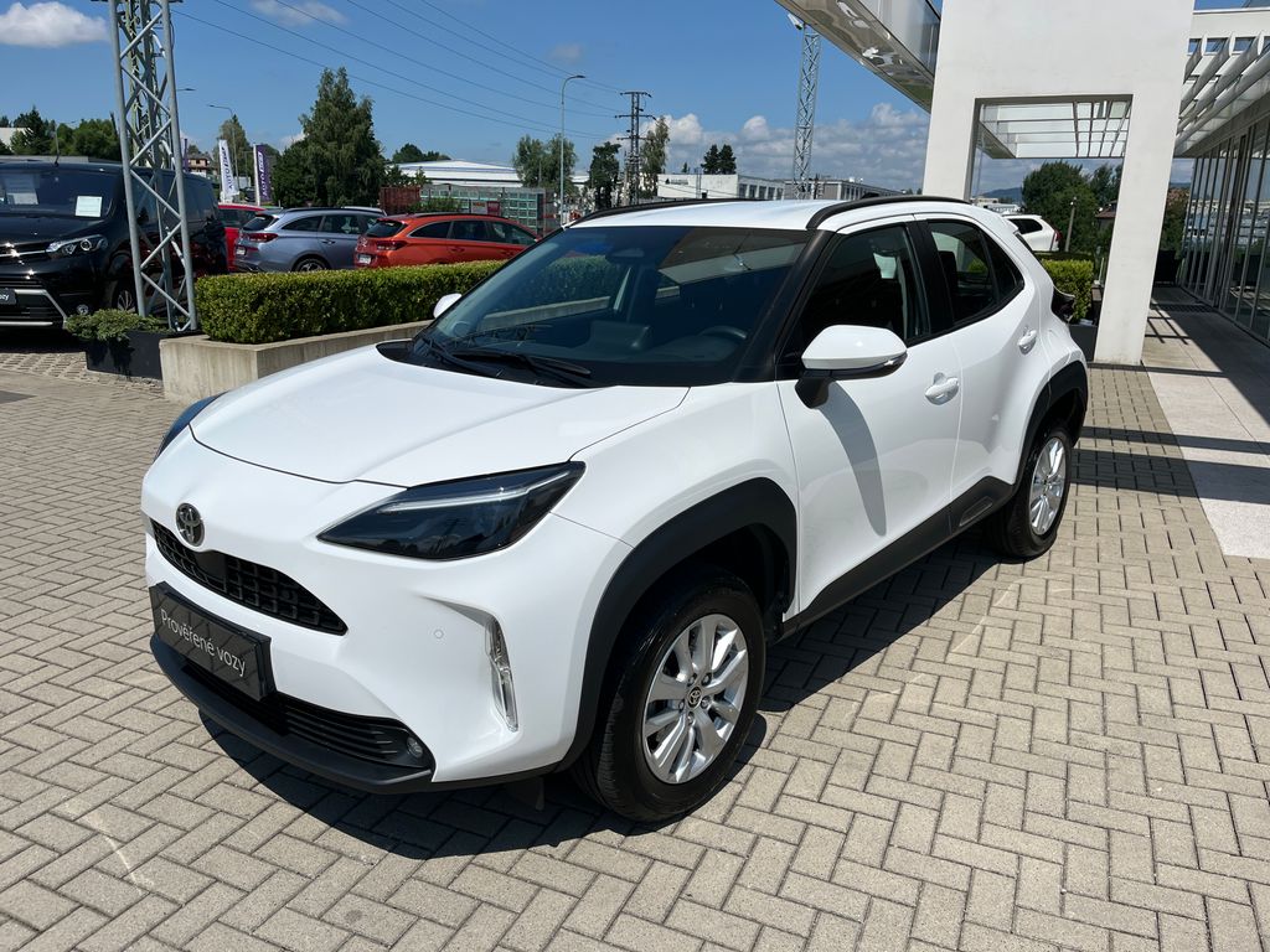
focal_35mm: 26
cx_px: 635
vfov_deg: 53.1
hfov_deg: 67.3
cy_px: 476
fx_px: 954
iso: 50
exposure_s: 1/9091
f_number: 1.6
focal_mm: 5.1
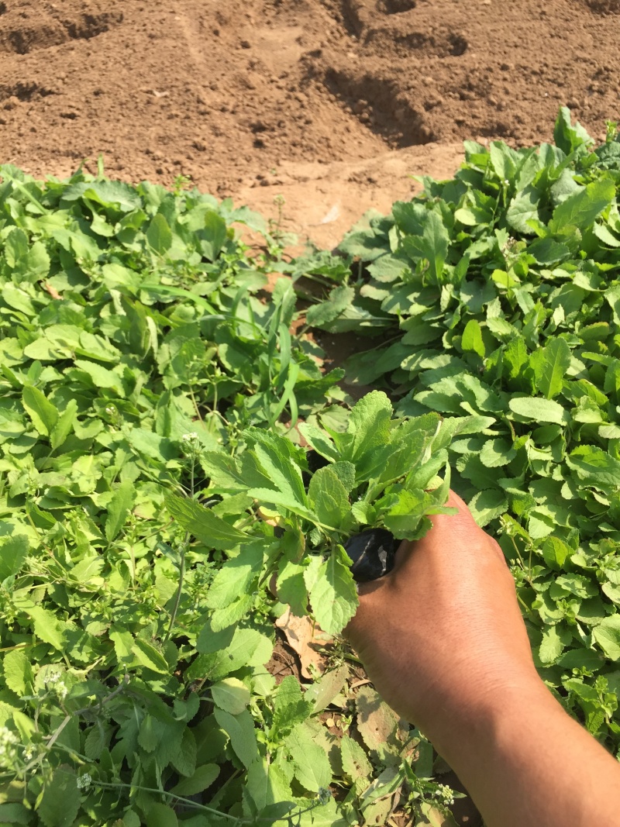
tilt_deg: -47.3
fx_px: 693
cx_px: 310
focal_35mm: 29
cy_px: 414
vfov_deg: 61.7
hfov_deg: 48.2
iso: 32
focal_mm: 4.15
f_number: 2.2
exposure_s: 1/1130
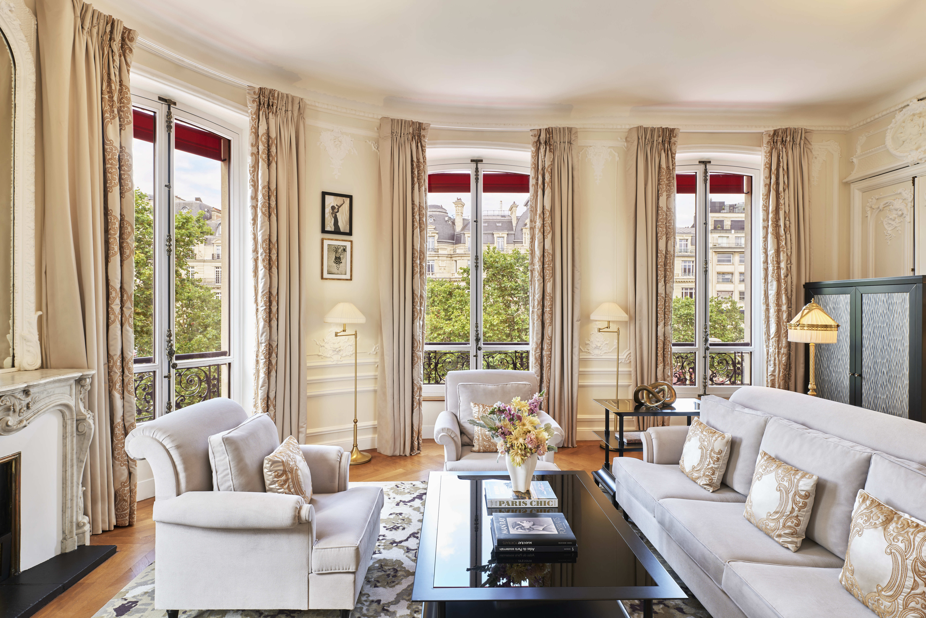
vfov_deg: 64.6
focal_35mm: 19
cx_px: 463
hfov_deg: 86.9
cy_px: 309
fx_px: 489
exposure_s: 1/2
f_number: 9
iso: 100
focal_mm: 19
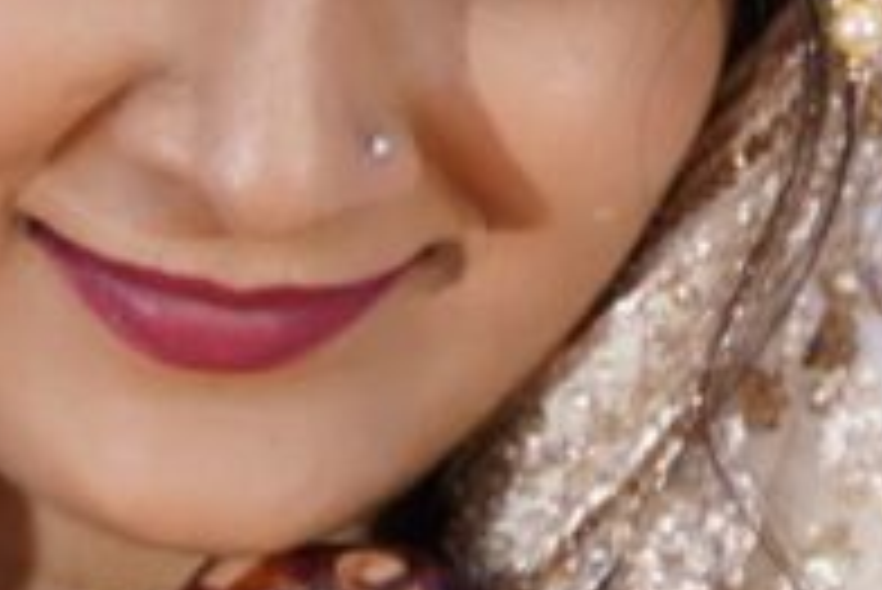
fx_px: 14416
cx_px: 450
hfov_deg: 3.5
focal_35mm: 588
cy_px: 498
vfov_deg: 2.3
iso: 500
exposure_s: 1/200
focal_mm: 75
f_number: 2.8
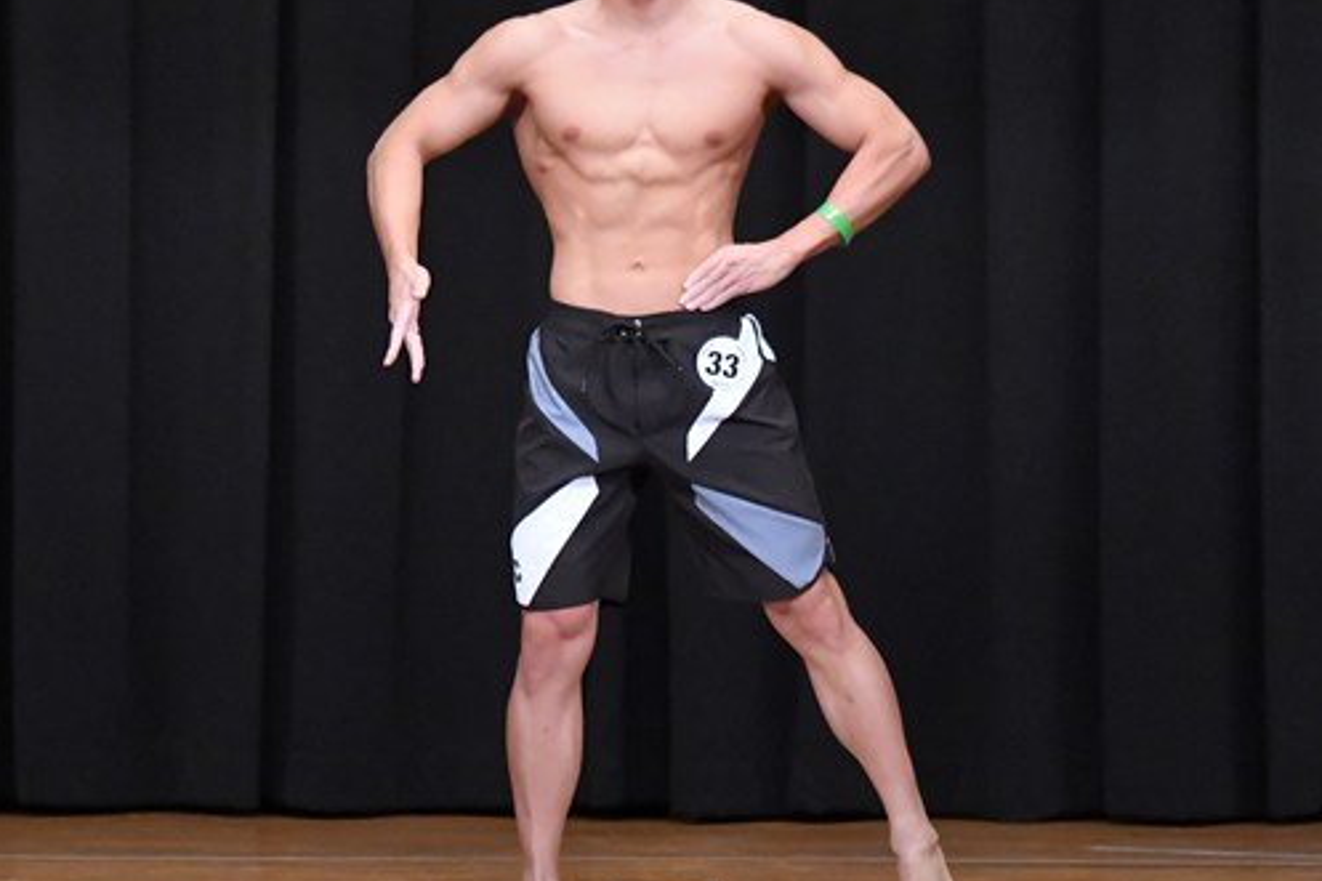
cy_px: 474
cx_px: 632
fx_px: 12885
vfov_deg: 3.9
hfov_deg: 5.9
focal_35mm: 351
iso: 8000
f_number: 5.6
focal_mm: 150
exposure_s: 1/400
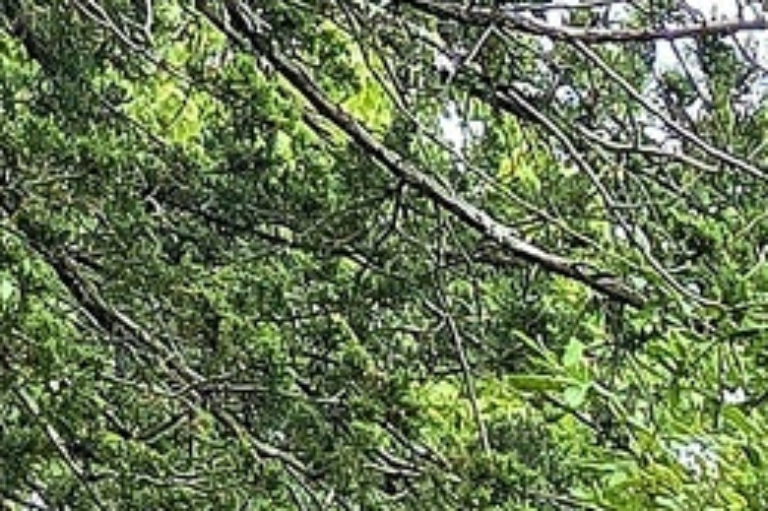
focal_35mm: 212
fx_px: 4520
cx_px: 1696
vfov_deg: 4.8
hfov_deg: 9.0
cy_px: 2880
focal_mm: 6.3
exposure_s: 1/120
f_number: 1.7
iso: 250
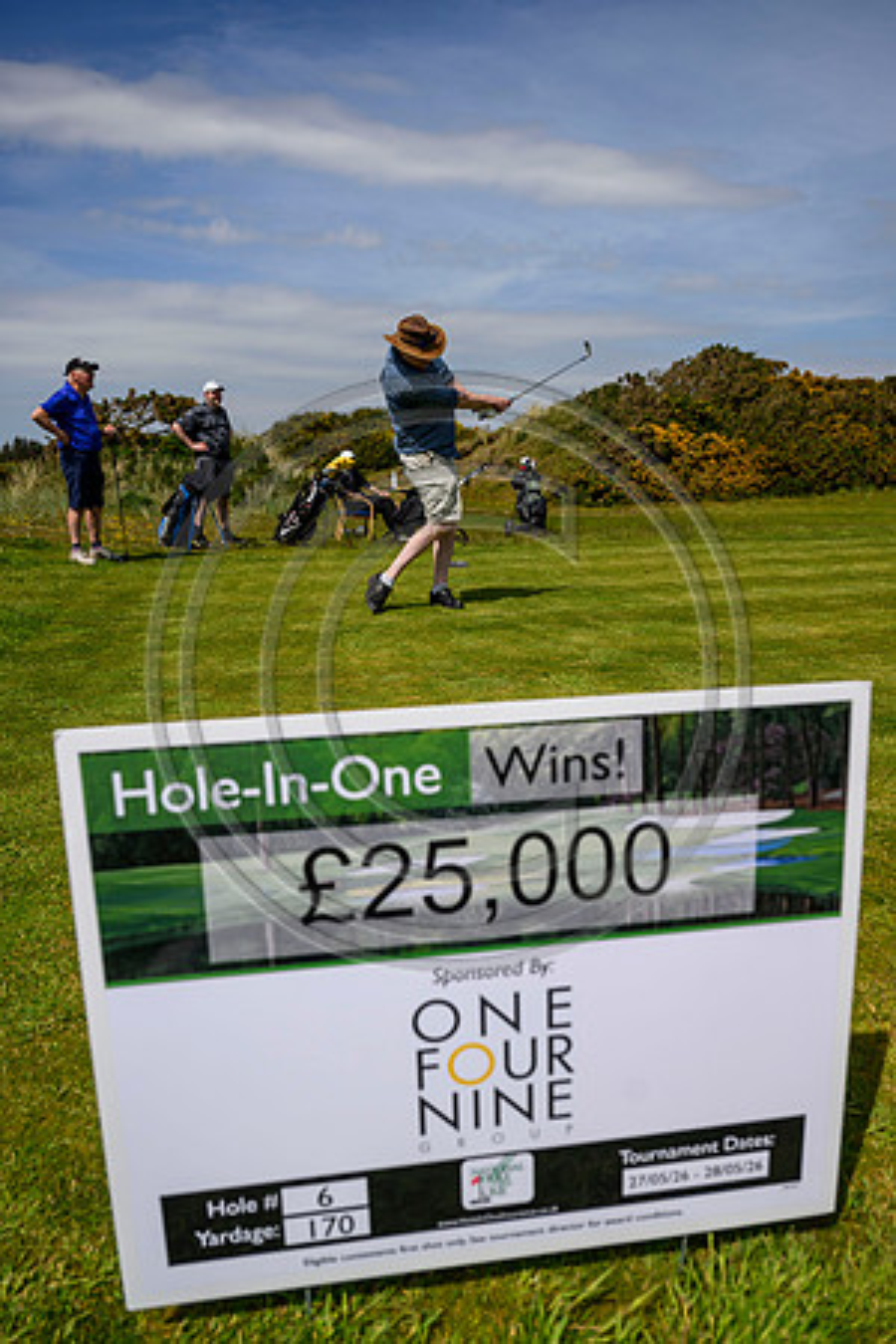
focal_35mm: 24
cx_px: 448
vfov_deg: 73.7
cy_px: 672
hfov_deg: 53.1
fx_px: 896
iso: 250
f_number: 4
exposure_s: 1/3200
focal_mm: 24
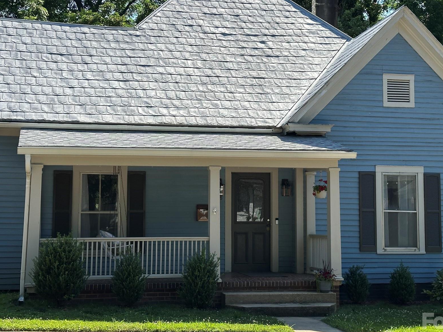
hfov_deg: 30.7
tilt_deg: +4.8
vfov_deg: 23.3
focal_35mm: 63
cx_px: 225
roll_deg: +0.0
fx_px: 806
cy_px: 148
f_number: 1.78
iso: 64
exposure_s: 1/2532
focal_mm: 6.86
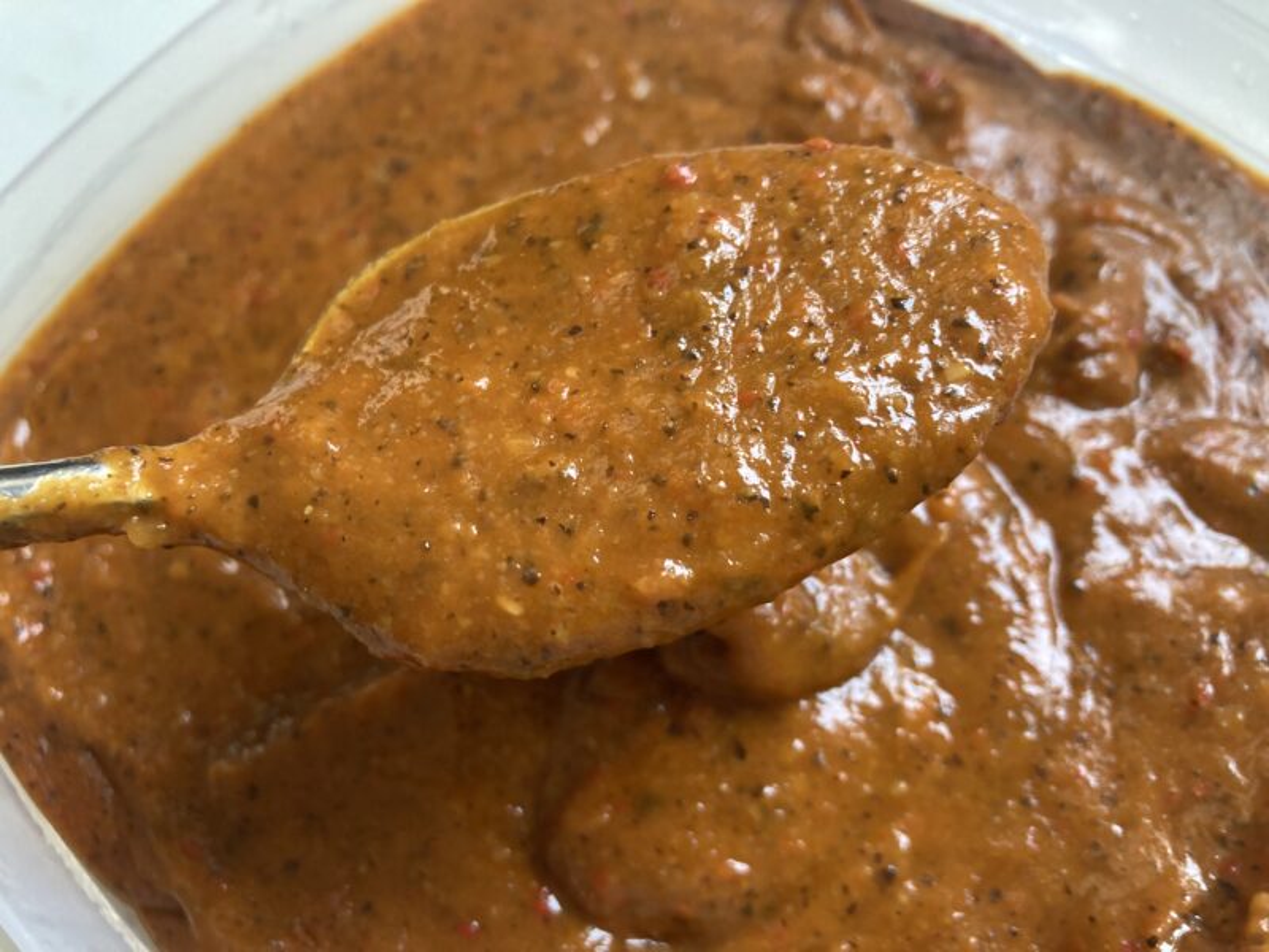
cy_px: 476
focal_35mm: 28
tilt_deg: -63.1
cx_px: 634
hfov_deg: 63.4
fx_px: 1026
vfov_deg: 49.7
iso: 160
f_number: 1.8
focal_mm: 3.99
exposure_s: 1/60
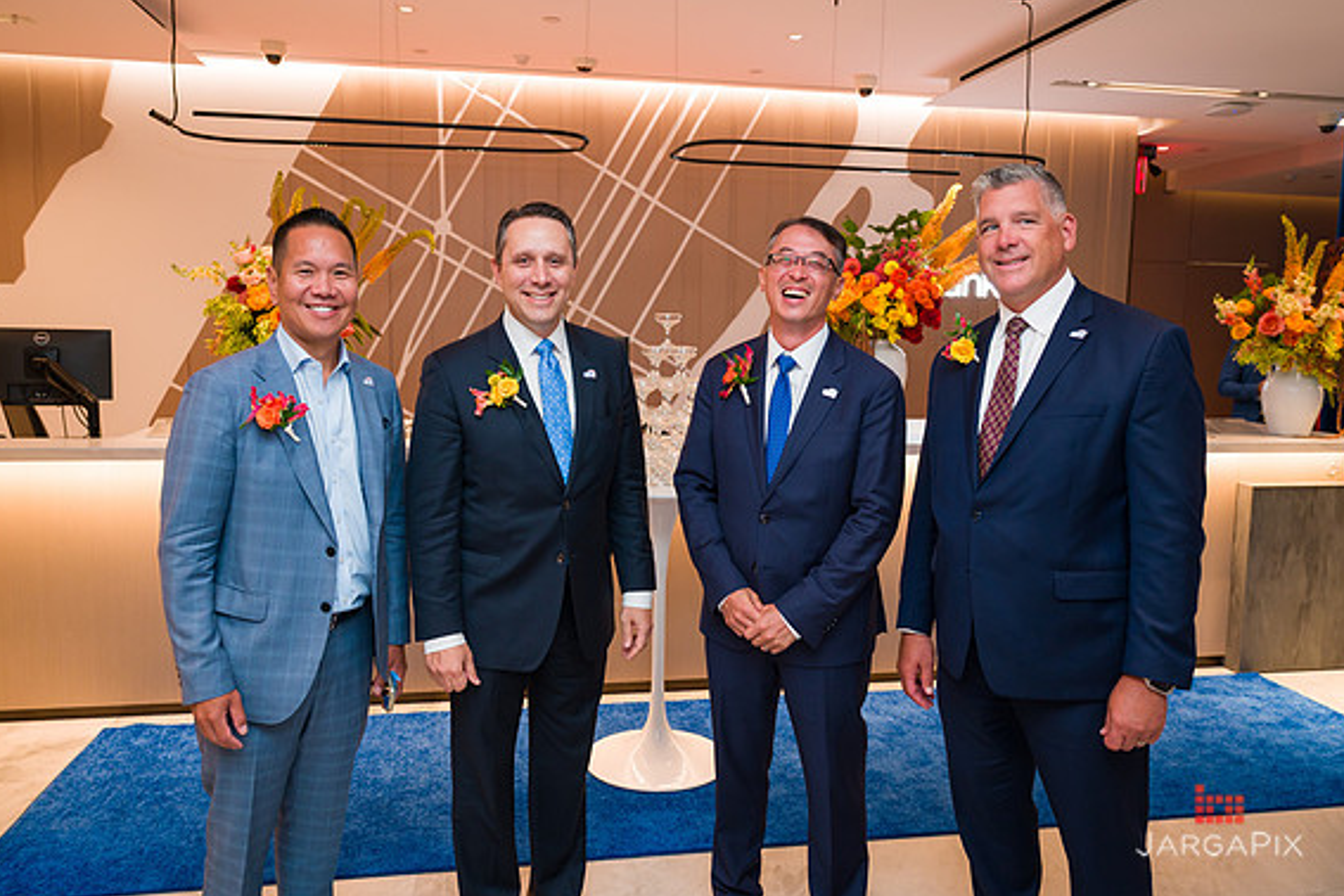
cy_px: 436
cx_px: 668
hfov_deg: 65.5
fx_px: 1045
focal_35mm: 28
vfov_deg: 46.4
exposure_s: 1/160
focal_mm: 26
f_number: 3.2
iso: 800
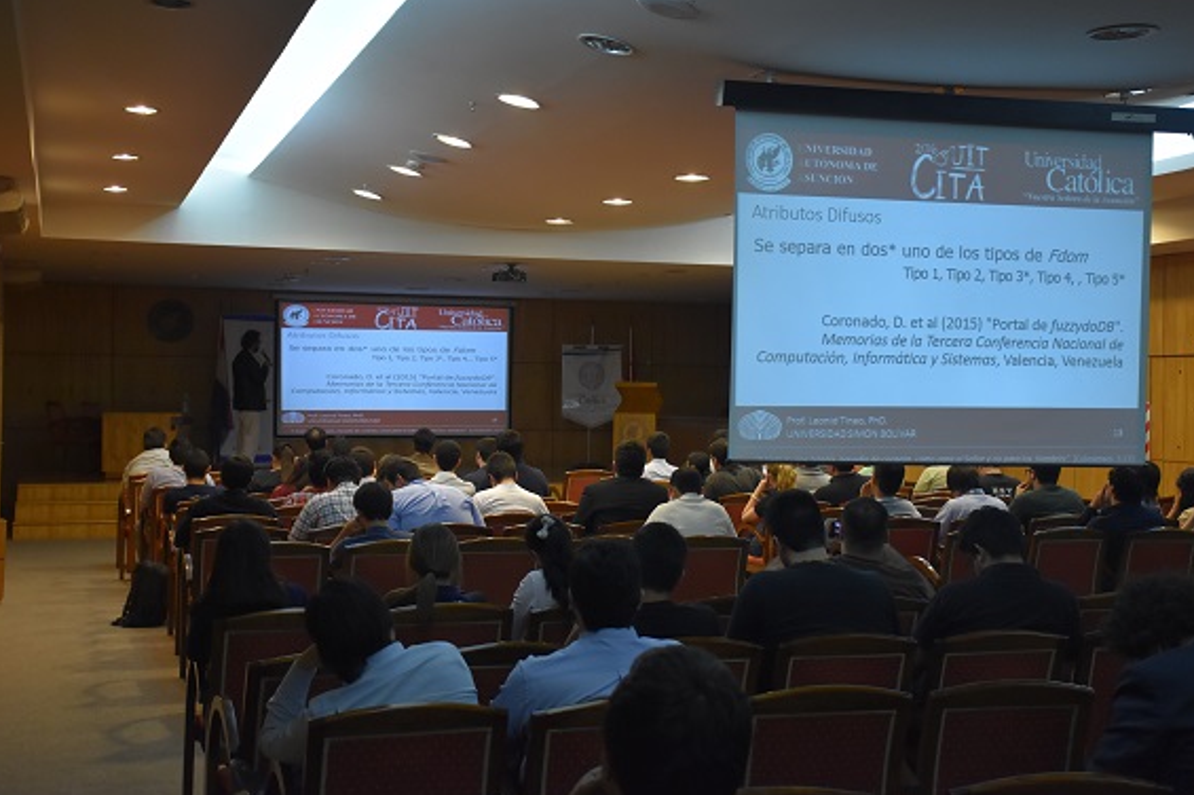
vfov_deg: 26.4
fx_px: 1690
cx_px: 621
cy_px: 383
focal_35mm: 51
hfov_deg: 38.9
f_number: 4
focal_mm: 32
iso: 2000
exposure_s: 1/60
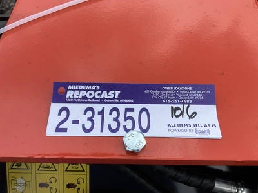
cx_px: 129
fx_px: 216
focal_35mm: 29
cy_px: 96
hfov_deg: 61.7
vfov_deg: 48.2
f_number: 1.8
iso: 25
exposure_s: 1/1035
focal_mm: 3
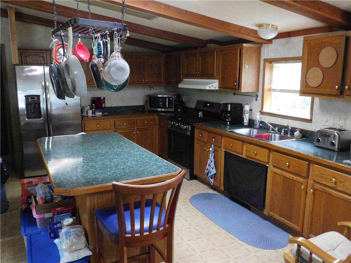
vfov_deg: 46.8
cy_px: 132
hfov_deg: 60.0
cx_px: 176
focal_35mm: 30
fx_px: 304
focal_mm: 5.3
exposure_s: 1/13
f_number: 3.2
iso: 800
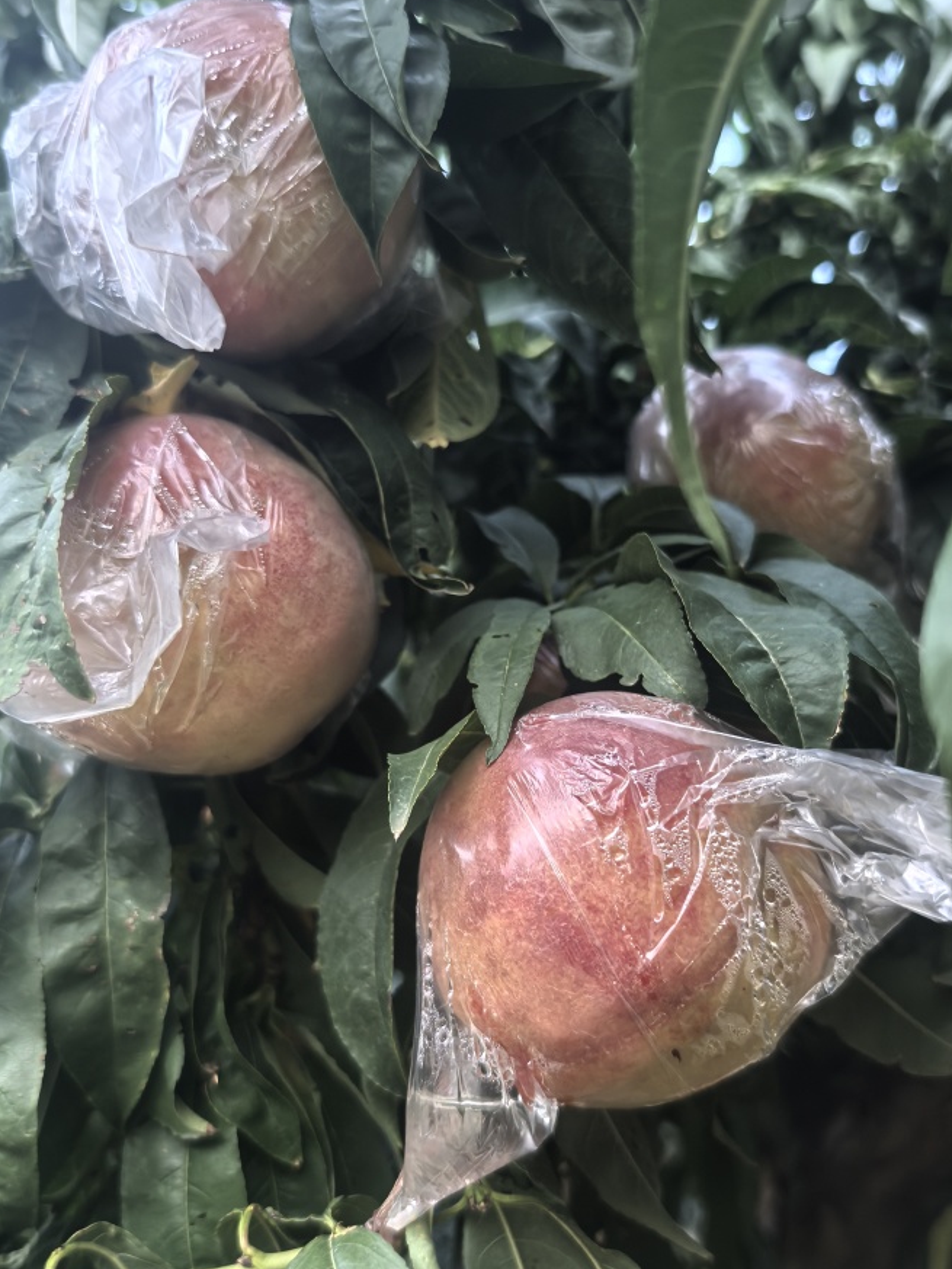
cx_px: 532
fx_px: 1210
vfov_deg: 55.3
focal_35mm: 33
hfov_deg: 42.9
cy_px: 649
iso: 1000
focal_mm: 6.98
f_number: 1.4
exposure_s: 1/207
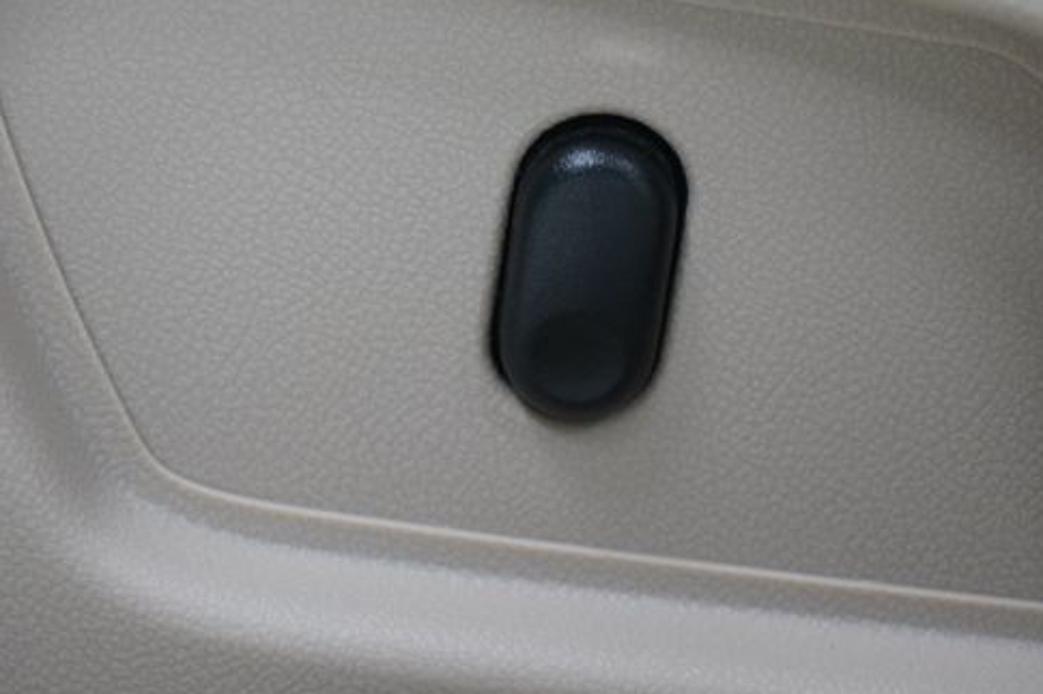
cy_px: 265
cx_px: 583
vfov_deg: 13.8
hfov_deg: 20.6
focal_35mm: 99
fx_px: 2867
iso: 800
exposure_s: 1/80
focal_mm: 50
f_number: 5.6
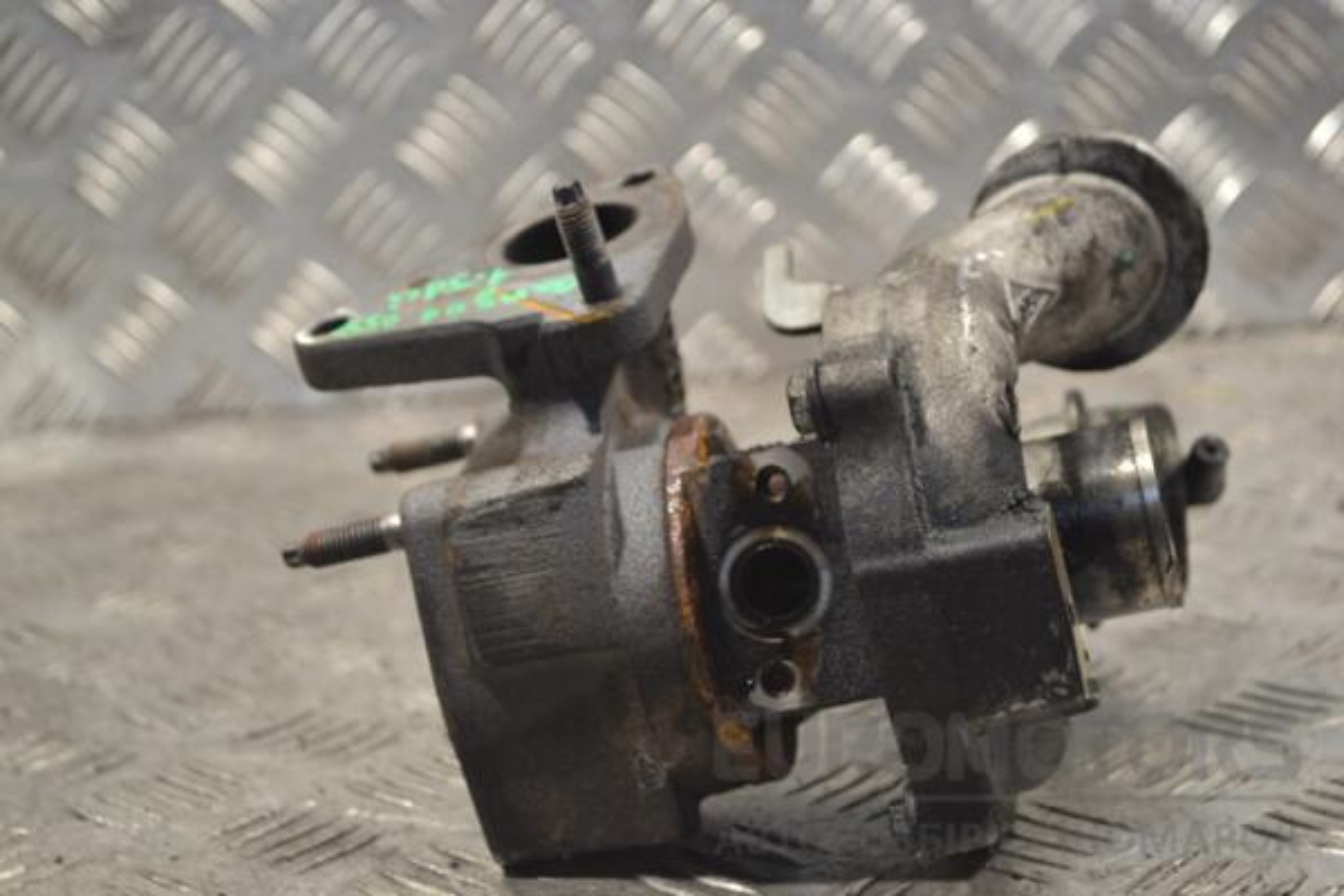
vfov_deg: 20.2
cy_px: 448
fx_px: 2520
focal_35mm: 68
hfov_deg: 29.9
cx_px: 672
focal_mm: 45
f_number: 5.3
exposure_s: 1/50
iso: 400
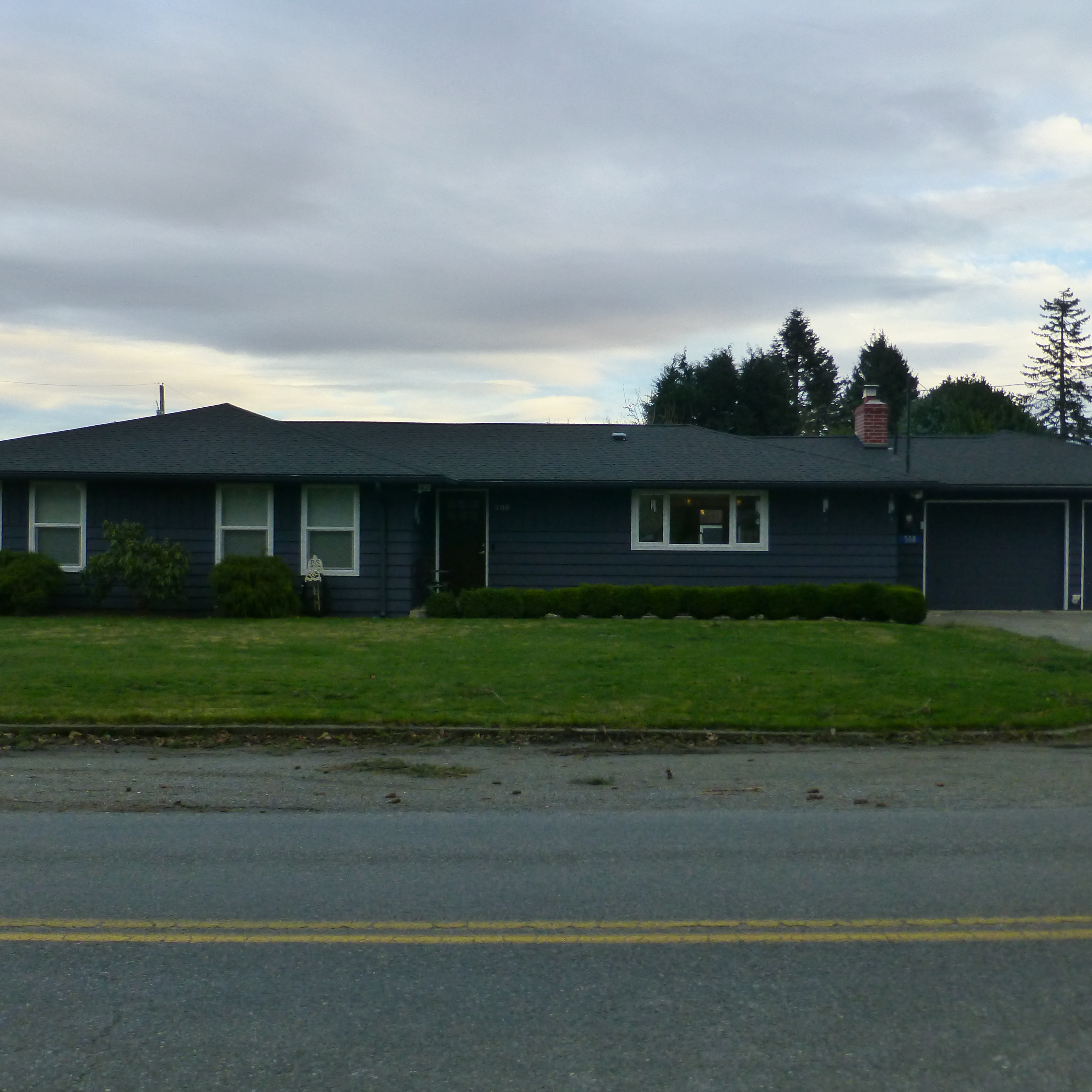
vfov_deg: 46.0
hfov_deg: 46.0
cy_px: 549
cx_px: 567
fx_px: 1285
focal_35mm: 36
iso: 160
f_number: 3.6
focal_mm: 5.4
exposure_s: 1/250
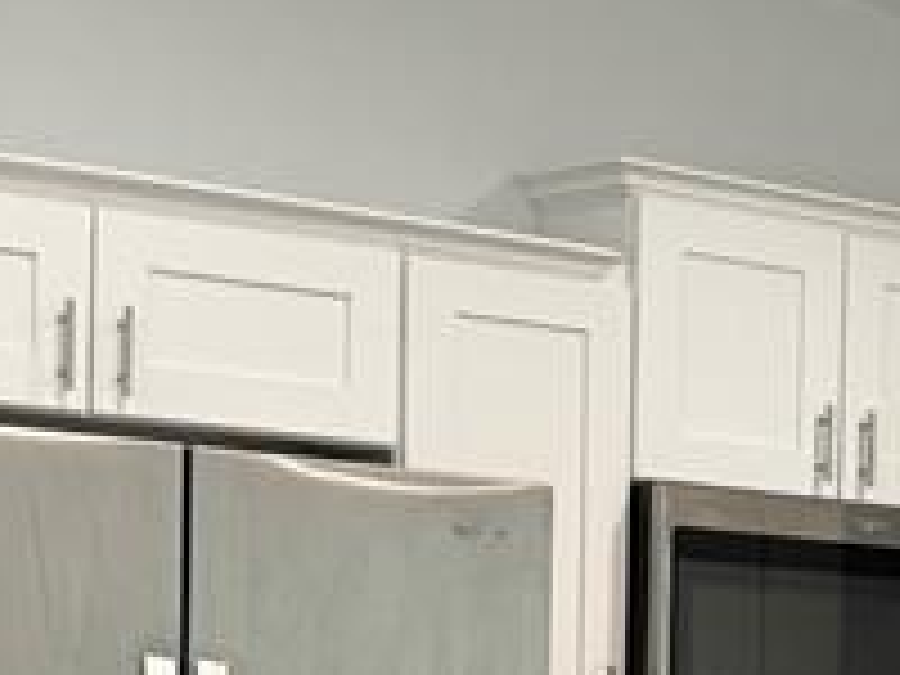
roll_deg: -2.6
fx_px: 3198
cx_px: 1413
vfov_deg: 11.6
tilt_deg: -5.6
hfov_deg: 14.7
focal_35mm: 123
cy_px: 990
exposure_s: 1/60
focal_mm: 6.76
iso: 125
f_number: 1.78
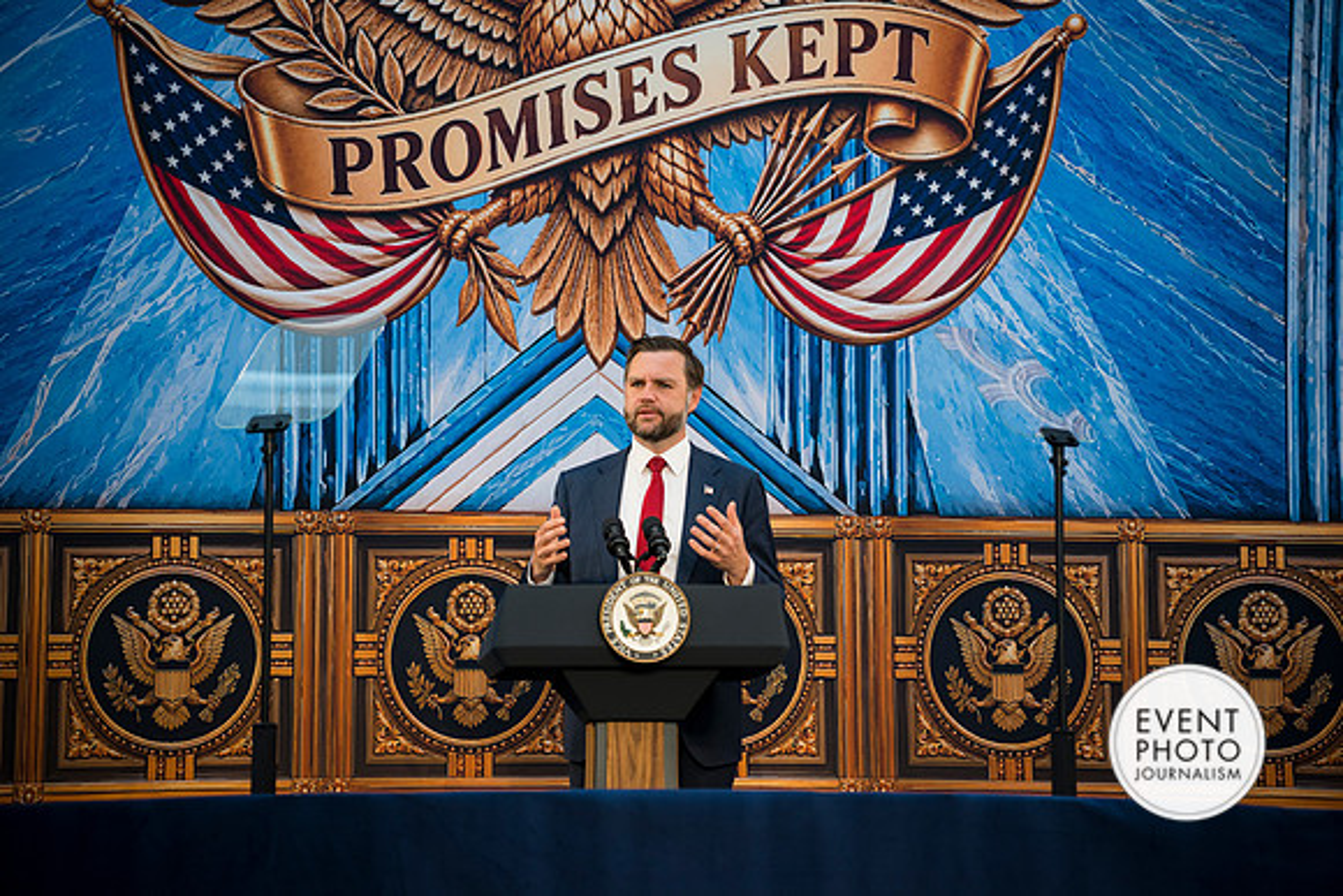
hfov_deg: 16.3
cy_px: 448
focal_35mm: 126
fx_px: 4701
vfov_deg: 10.9
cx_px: 672
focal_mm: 126
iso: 320
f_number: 2.8
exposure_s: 1/320
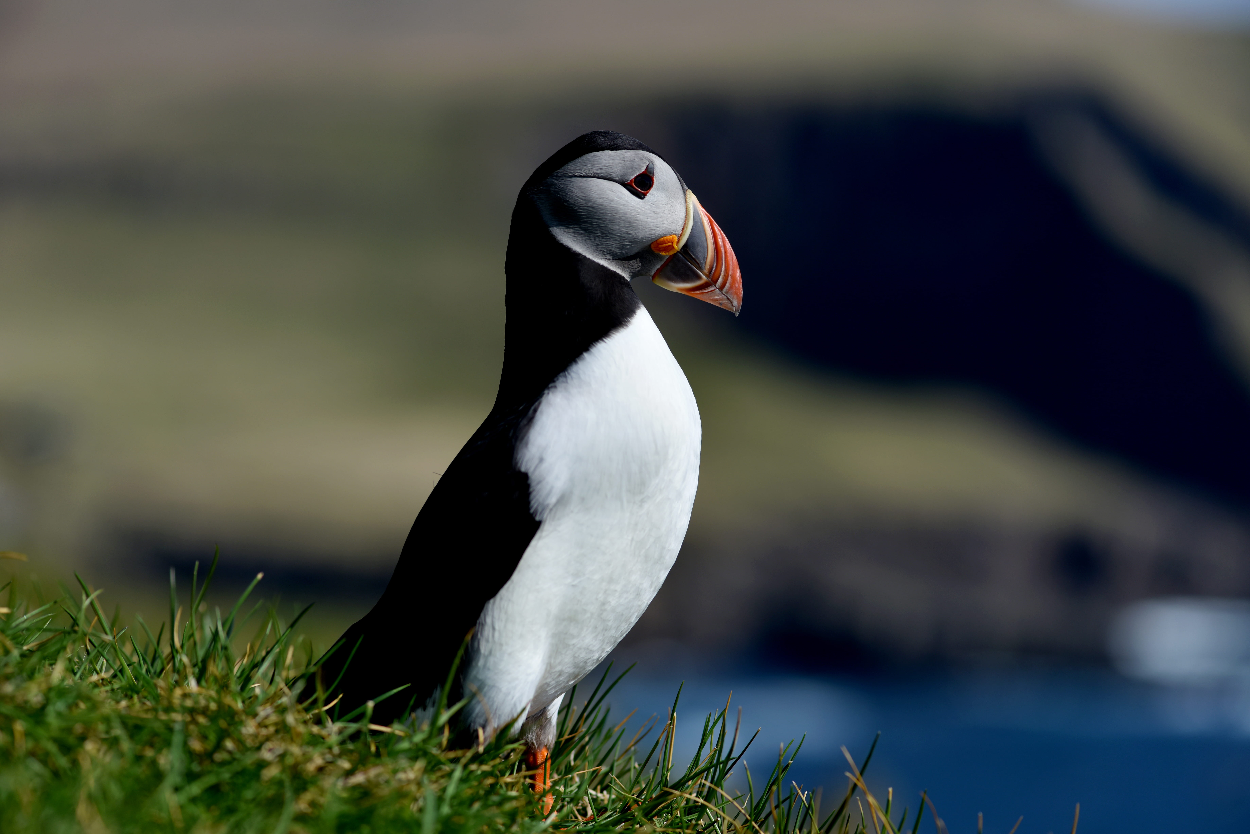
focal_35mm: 105
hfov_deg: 19.5
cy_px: 417
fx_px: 3647
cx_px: 625
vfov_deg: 13.1
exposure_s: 1/2500
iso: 125
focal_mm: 105
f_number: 4.5
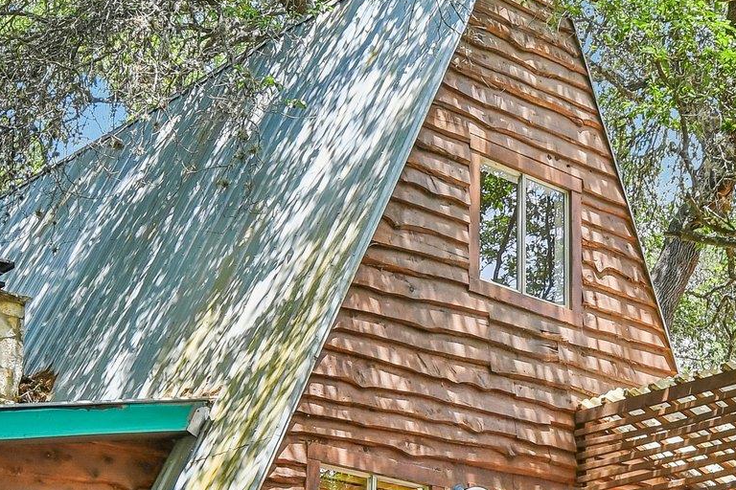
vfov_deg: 16.7
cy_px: 491
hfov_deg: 25.2
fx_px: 1635
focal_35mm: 80
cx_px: 500
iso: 400
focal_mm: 20
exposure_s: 1/160
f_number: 8
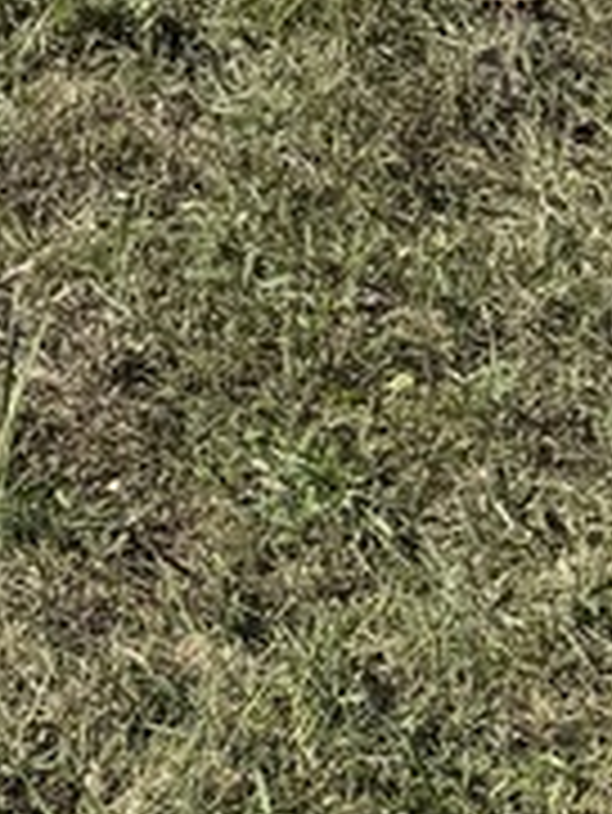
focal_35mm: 136
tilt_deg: -17.0
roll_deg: -2.9
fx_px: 3202
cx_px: 198
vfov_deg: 12.1
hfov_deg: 10.9
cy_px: -1030
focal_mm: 6.76
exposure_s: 1/3279
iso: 80
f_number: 1.78
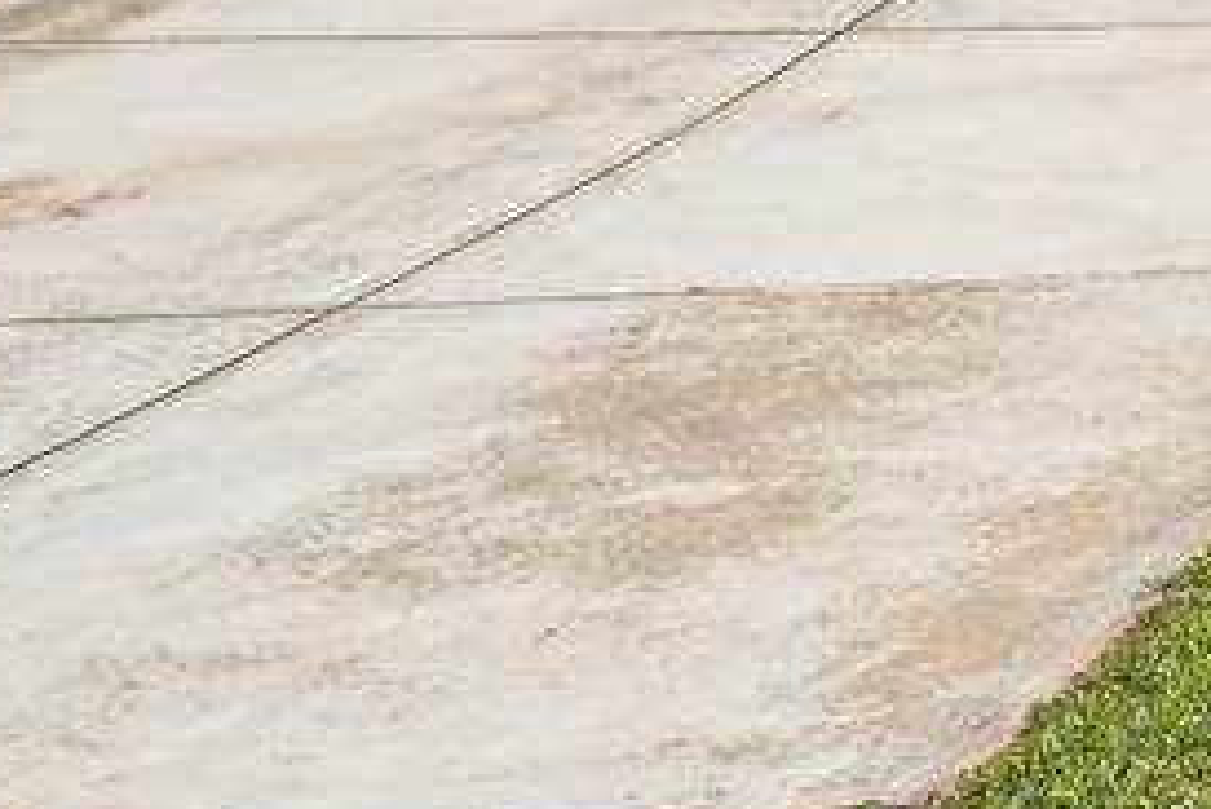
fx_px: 2827
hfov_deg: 18.2
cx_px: 2272
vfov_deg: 13.7
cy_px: -851
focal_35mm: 84
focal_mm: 18
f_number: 8
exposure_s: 1/60
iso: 100
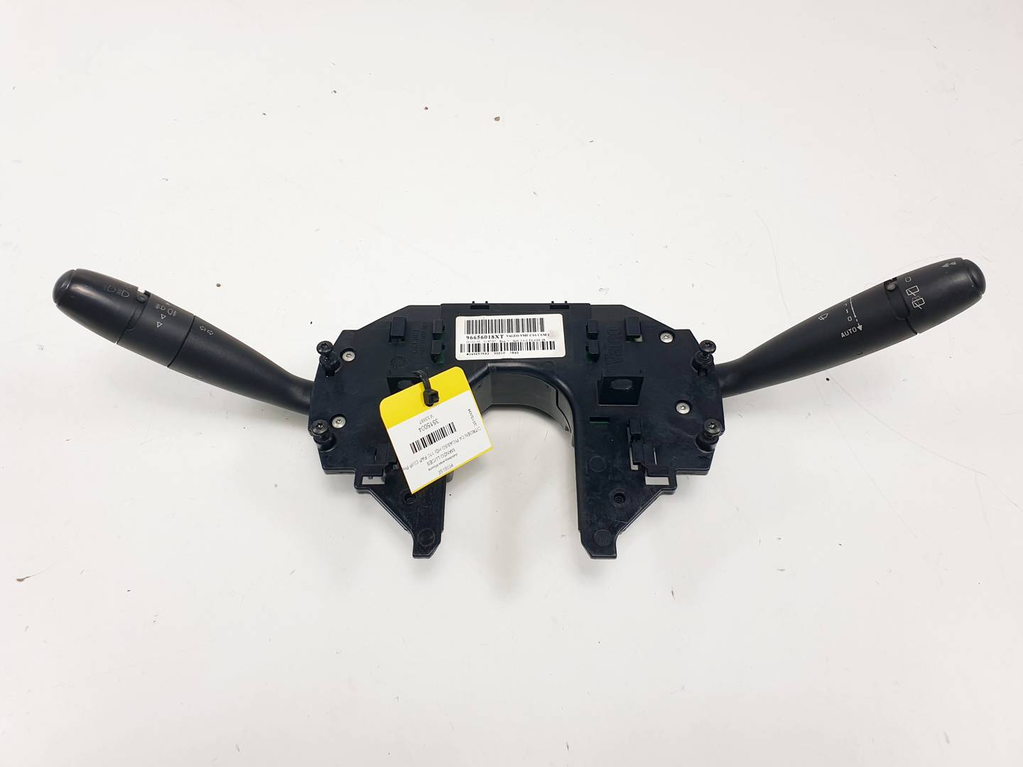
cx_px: 512
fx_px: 768
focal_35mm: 26
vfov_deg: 53.1
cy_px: 384
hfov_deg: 67.3
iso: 50
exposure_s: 1/280
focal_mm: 4.3
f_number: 2.4
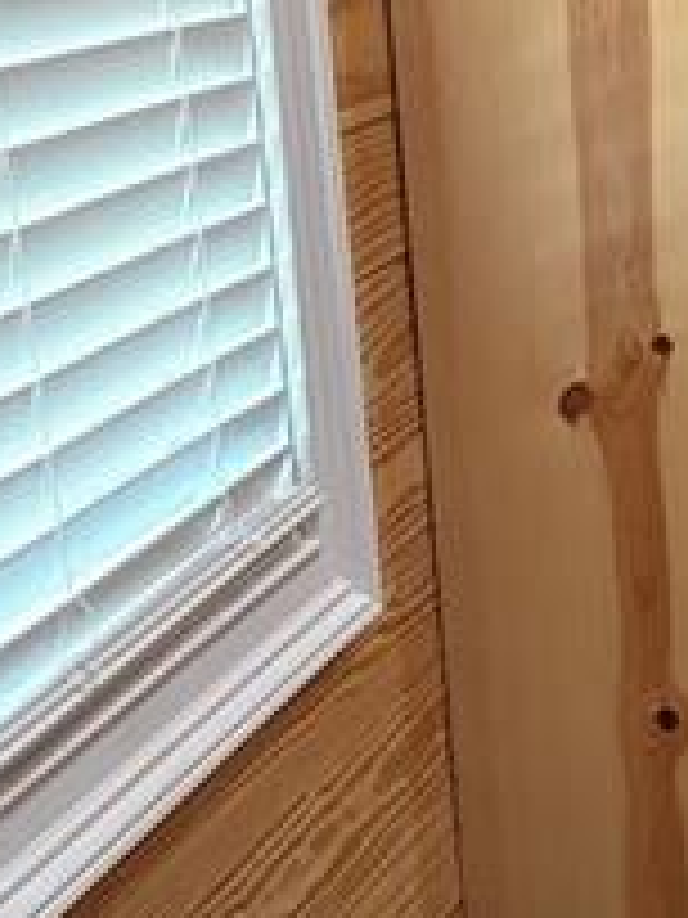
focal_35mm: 98
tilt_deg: -16.3
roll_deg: -0.7
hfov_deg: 13.7
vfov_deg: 20.0
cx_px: 1183
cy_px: 540
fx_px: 2597
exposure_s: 1/60
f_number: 1.6
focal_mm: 5.96
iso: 320
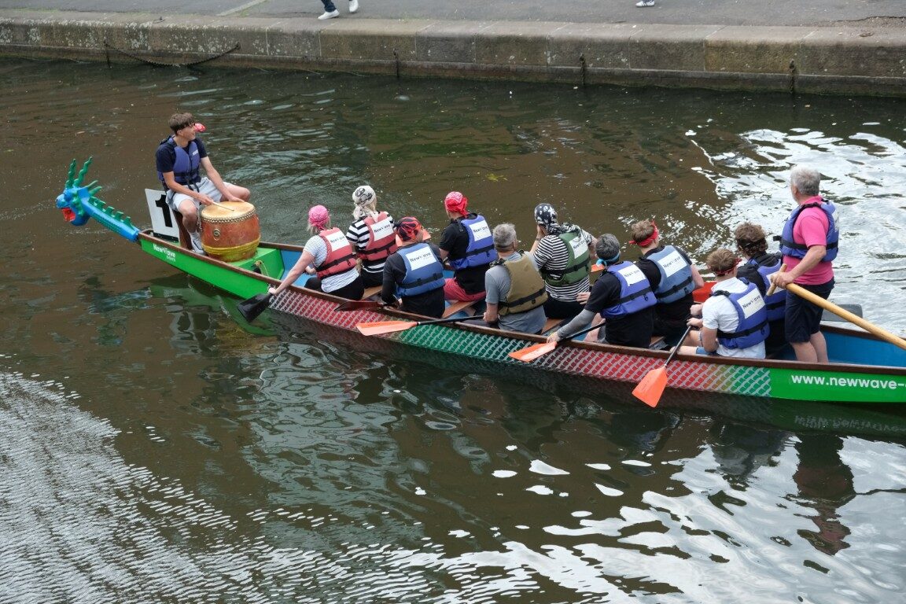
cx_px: 453
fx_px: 1611
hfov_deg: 31.4
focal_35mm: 64
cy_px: 302
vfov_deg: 21.2
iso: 1600
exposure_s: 1/1800
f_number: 5.6
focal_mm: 42.5
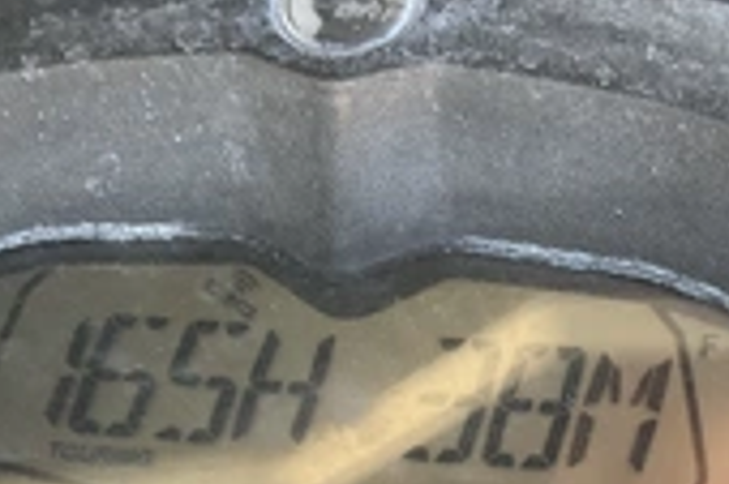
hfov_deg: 28.4
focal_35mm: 71
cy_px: 493
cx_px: 437
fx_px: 1436
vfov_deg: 18.6
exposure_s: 1/95
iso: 64
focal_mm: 3
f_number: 1.8
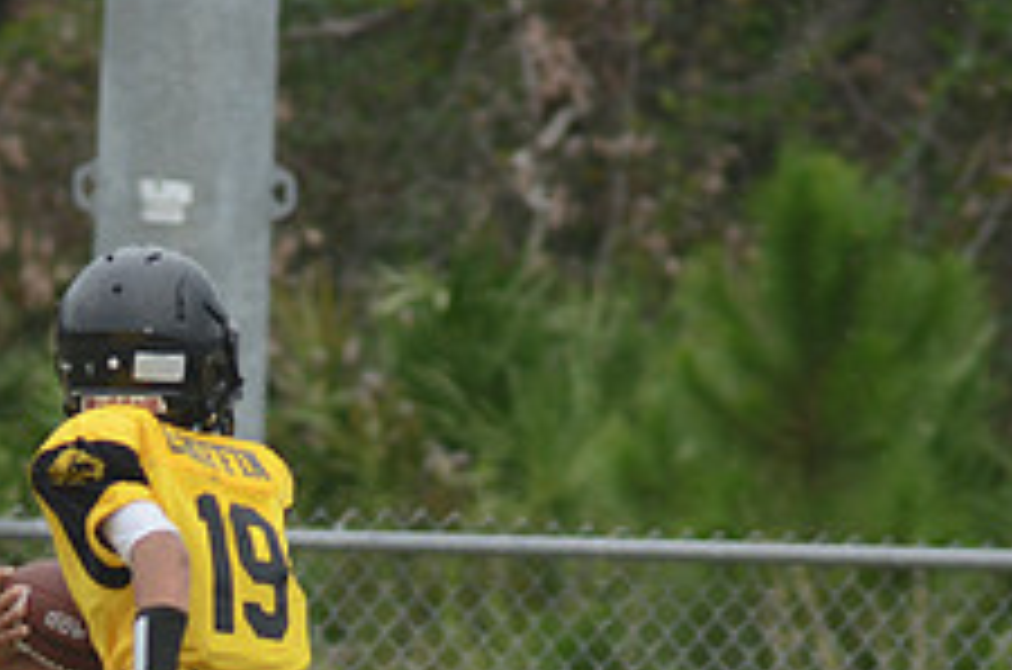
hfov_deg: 2.2
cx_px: 135
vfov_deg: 1.5
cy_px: 697
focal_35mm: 929
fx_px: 26060
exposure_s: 1/800
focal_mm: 240
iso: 400
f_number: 6.3
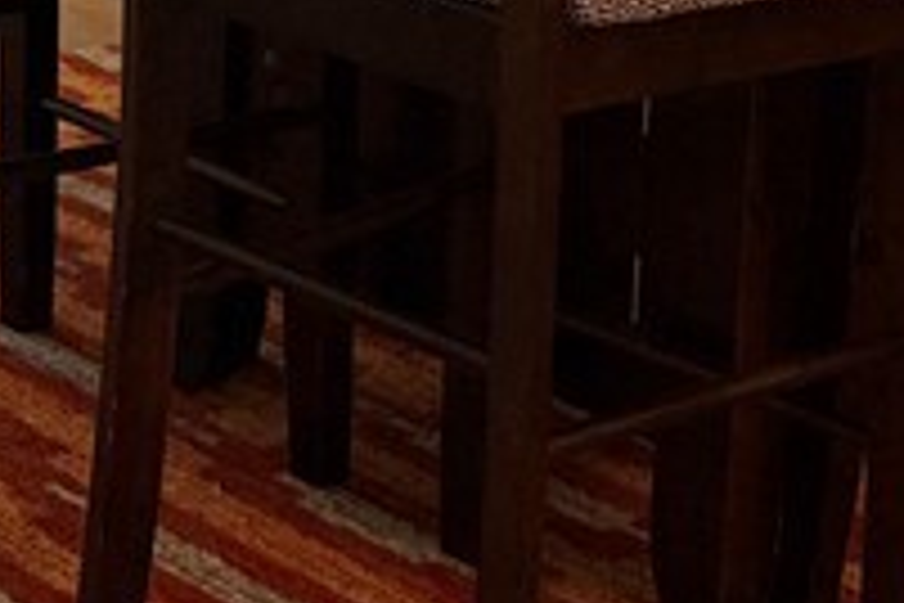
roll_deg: -1.9
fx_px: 3189
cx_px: -238
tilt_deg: -4.4
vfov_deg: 10.0
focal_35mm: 127
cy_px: -598
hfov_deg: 15.4
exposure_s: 1/60
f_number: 1.78
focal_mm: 6.76
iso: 400
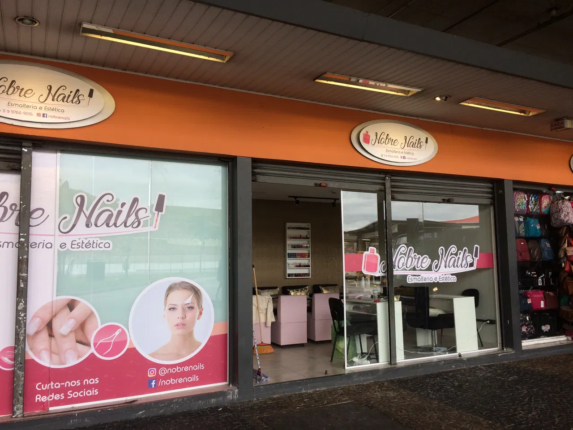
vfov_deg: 48.2
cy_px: 215
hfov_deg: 61.7
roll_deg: +0.2
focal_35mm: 29
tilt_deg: +1.9
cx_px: 286
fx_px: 480
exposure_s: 1/159
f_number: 2.2
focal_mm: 4.15
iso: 32
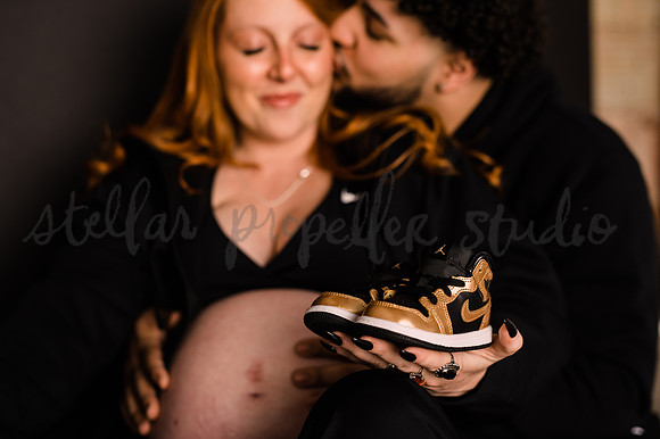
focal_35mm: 50
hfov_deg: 39.6
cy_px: 220
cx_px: 330
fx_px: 916
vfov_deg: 27.0
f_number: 2.5
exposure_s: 1/160
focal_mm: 50
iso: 200
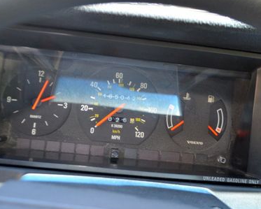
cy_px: 84
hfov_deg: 35.3
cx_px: 141
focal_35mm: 53
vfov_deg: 28.6
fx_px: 410
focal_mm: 22
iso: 450
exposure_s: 1/60
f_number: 3.8
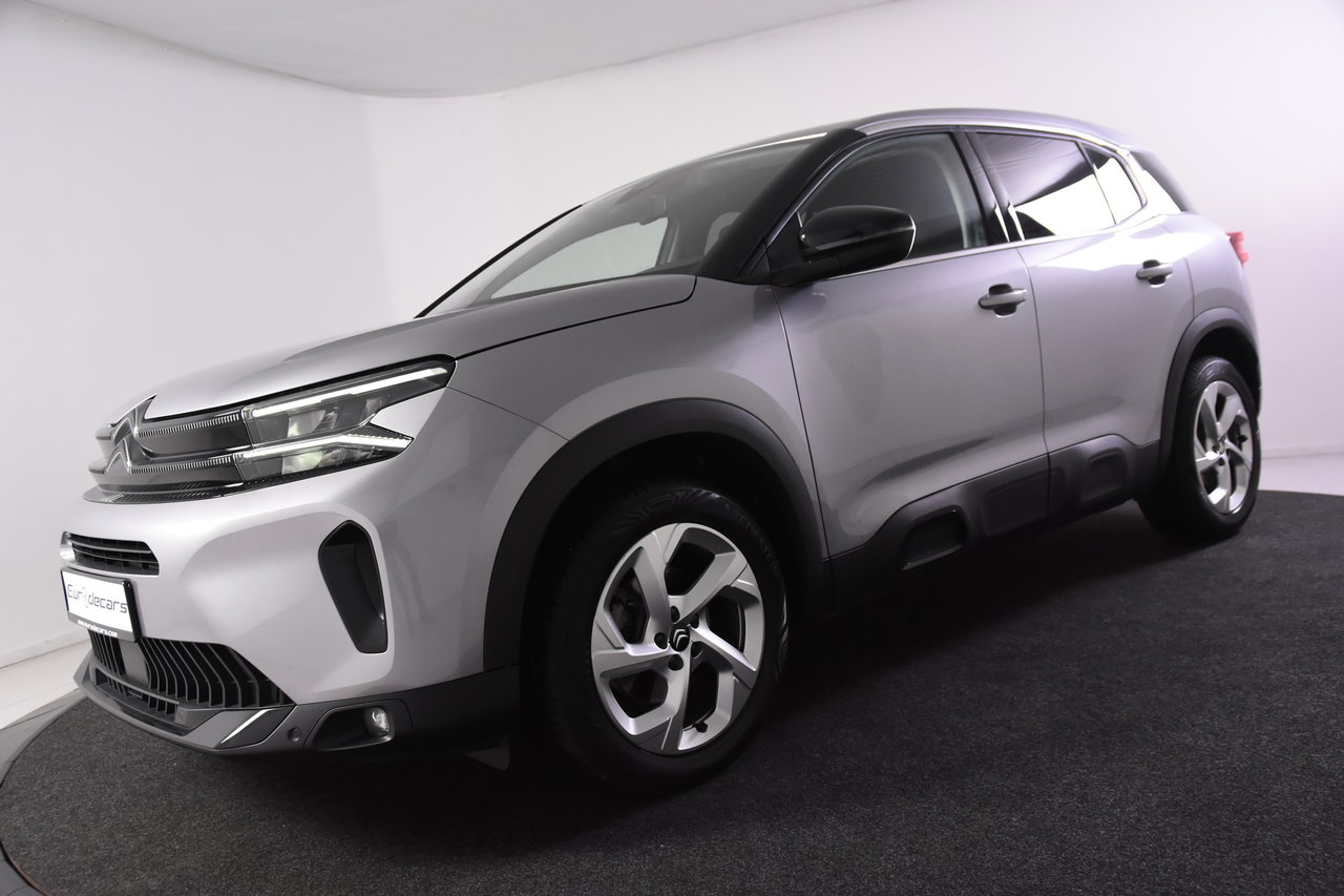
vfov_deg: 40.0
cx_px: 672
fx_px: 1232
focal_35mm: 33
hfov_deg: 57.2
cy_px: 448
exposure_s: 1/80
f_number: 4.5
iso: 1600
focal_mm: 22
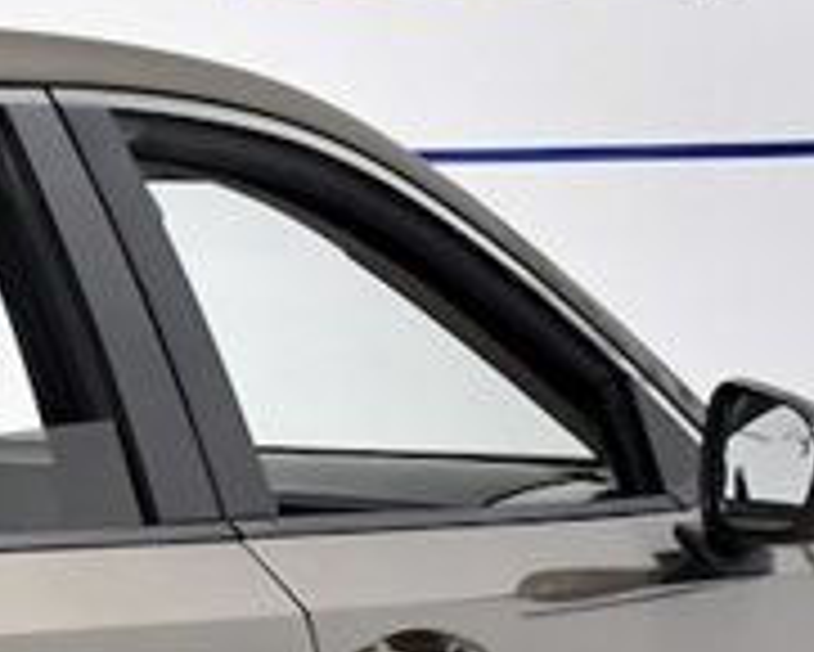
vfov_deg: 7.4
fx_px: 4990
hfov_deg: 9.0
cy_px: 861
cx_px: -616
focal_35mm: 207
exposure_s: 1/400
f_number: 4
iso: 1250
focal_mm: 26
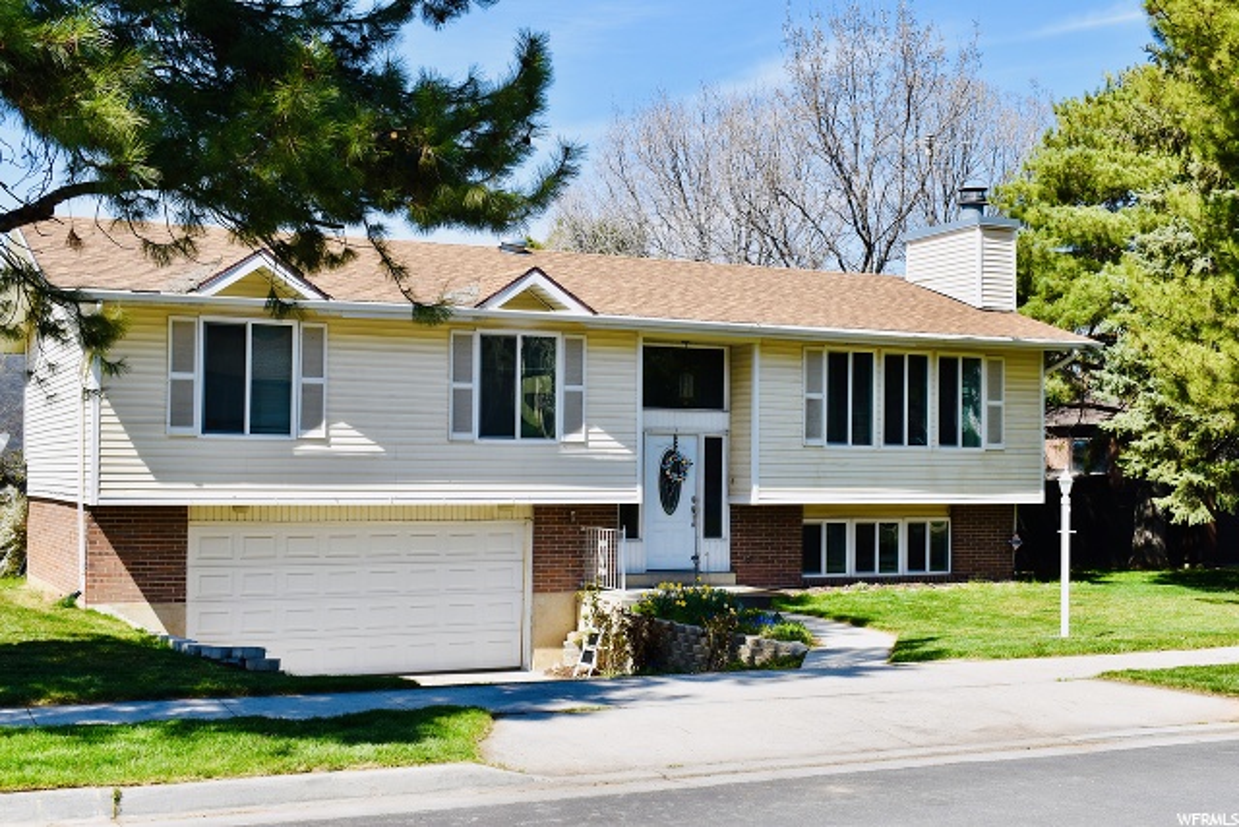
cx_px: 620
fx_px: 1601
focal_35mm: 46
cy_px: 414
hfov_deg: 42.3
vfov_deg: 29.0
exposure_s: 1/400
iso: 200
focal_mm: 31
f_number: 10
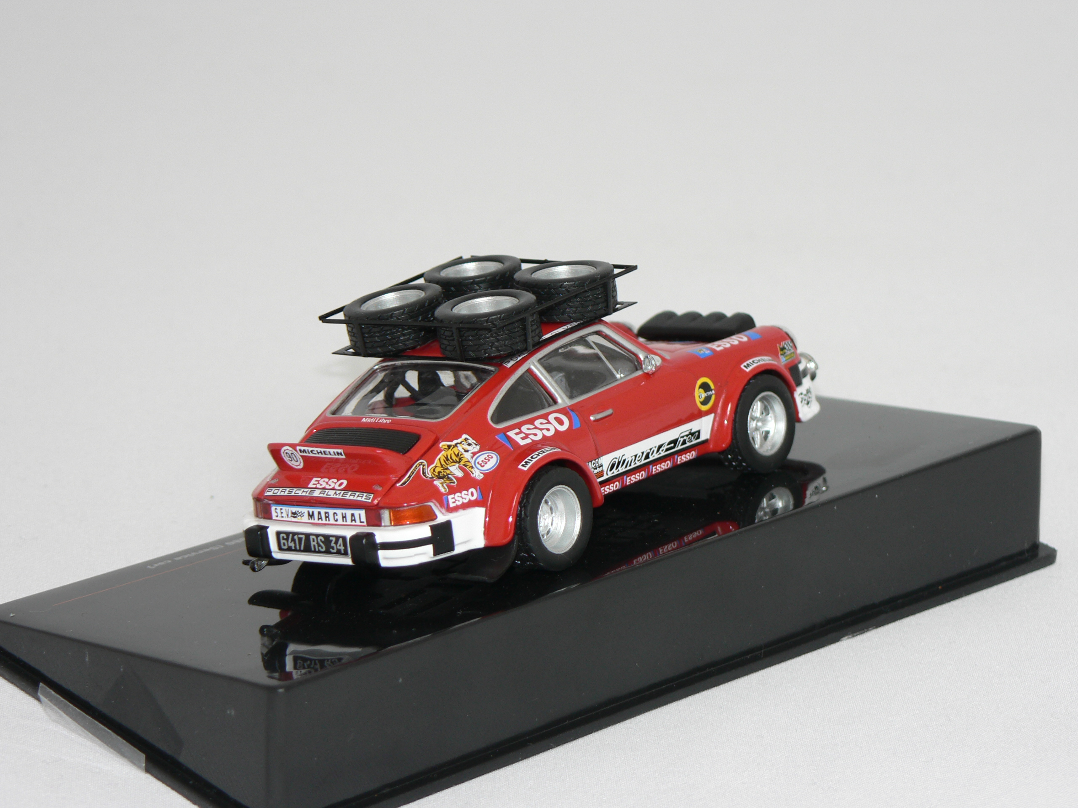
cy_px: 404
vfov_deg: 11.4
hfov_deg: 15.2
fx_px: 4048
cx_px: 539
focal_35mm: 130
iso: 80
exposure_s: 1/60
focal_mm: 21.6
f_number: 3.2
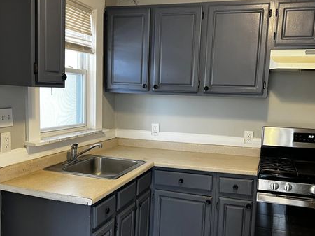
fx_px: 337
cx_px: 157
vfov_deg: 38.5
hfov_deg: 50.2
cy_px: 137
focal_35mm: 37
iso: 125
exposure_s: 1/60
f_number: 1.5
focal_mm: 5.7
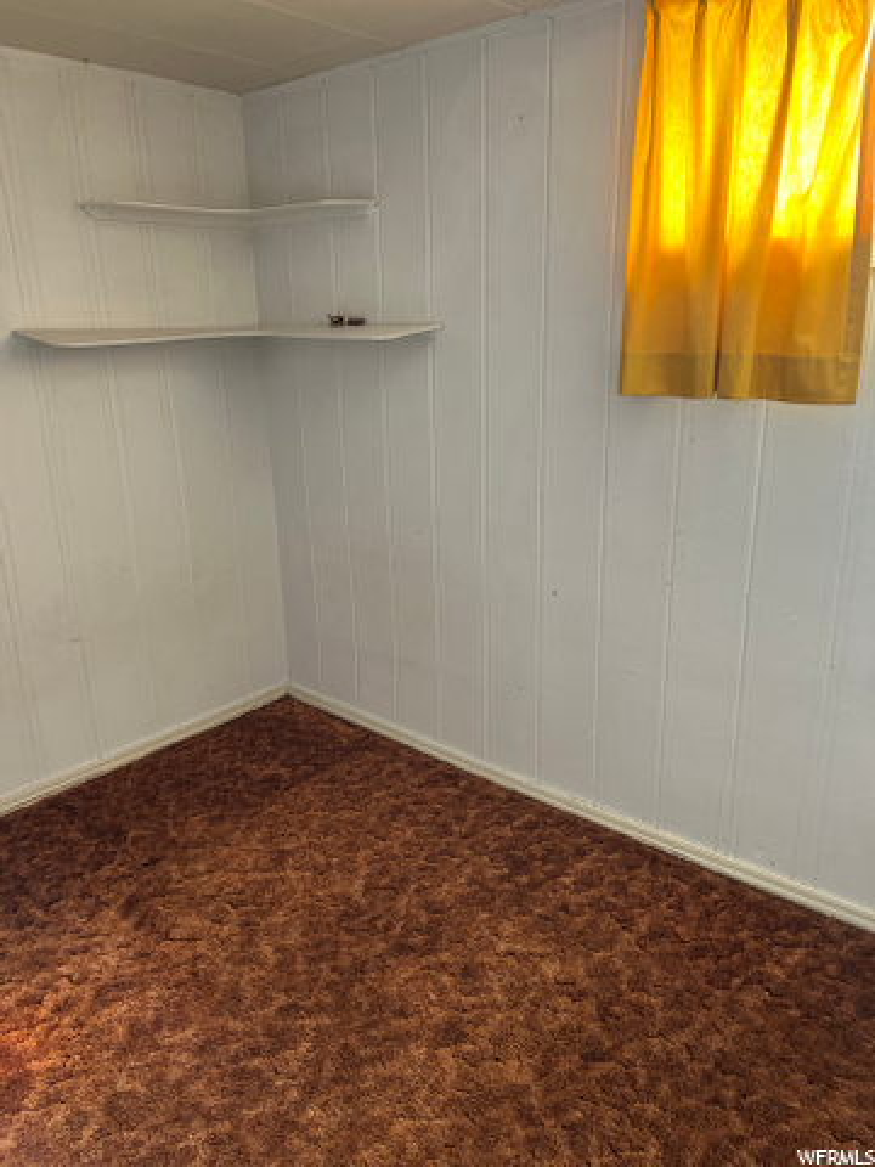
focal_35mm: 26
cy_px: 584
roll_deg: +0.2
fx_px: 876
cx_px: 438
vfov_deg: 67.3
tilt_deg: -17.3
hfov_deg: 53.1
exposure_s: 1/60
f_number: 1.5
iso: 250
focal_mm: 5.7
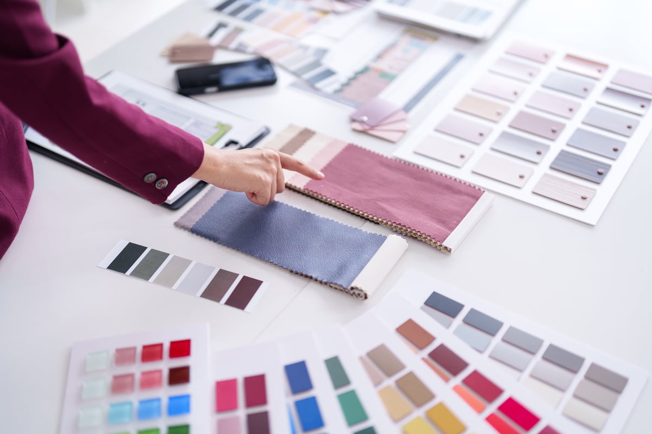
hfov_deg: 39.6
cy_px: 217
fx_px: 905
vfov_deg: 27.0
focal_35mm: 50
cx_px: 326
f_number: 1.2
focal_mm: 50
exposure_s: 1/500
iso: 320
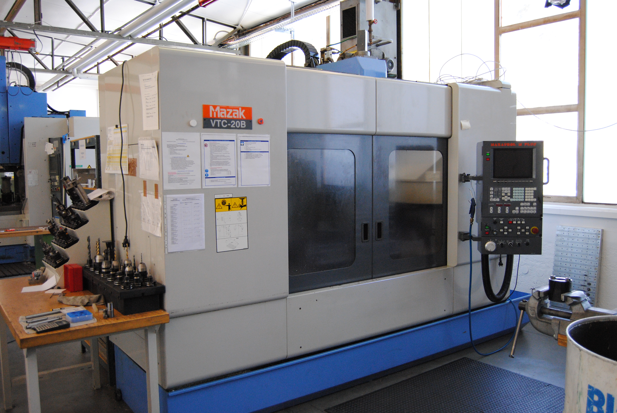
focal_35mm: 30
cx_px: 308
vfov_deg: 43.7
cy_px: 206
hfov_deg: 61.9
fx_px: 515
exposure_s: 1/320
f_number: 3.5
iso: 800
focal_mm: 20
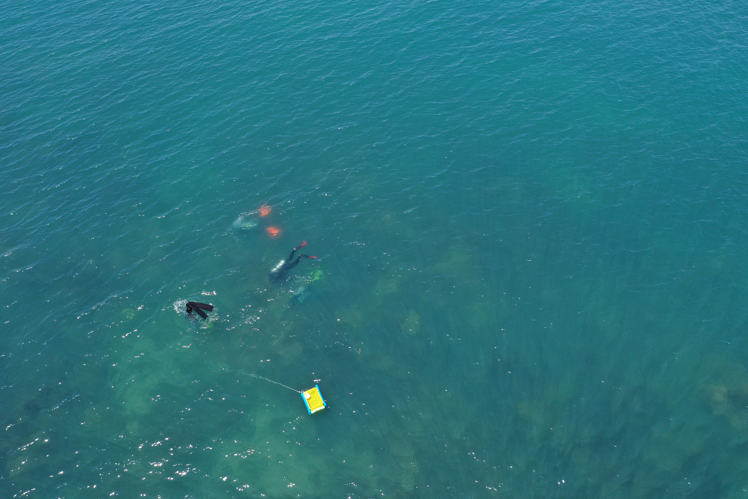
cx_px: 374
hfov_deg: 65.5
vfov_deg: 46.4
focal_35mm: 28
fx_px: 582
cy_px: 250
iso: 100
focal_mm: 10.26
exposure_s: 1/320
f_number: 5.6
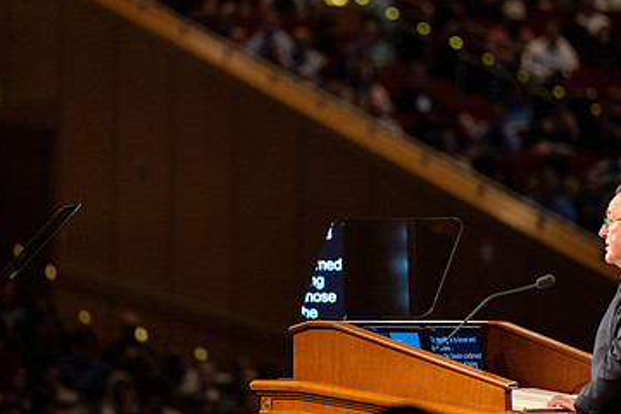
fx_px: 5554
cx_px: 340
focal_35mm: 322
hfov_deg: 6.4
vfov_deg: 4.3
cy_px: 189
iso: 2000
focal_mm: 200
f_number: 2.8
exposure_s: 1/200
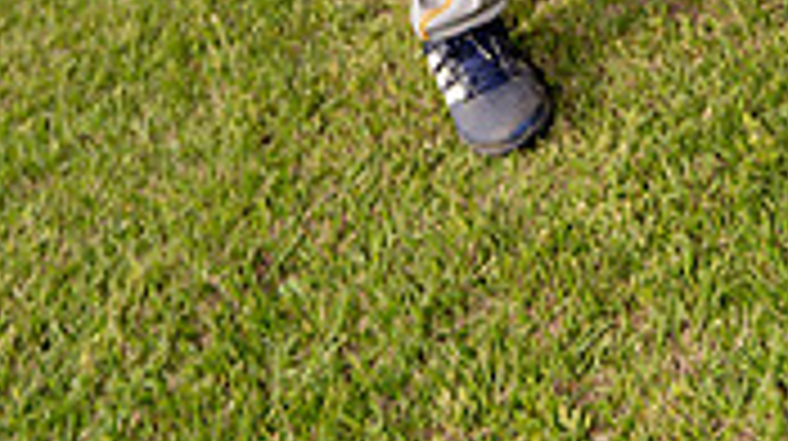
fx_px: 1461
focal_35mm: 70
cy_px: -562
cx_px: 572
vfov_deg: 13.4
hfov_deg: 29.8
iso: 100
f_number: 3.5
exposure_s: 1/640
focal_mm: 26
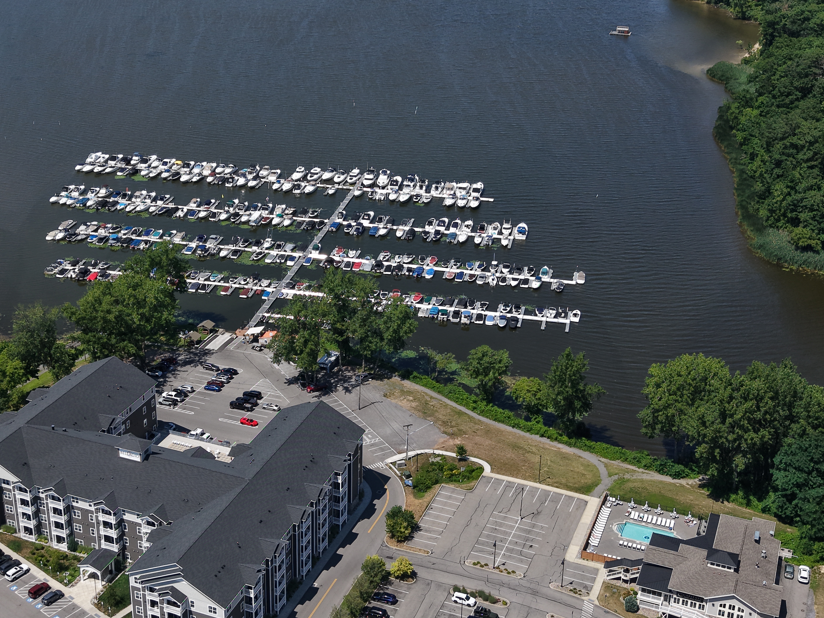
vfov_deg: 28.0
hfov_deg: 36.7
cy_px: 282
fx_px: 1238
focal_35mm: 52
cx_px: 352
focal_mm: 8.67
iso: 150
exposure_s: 1/6000
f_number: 1.8
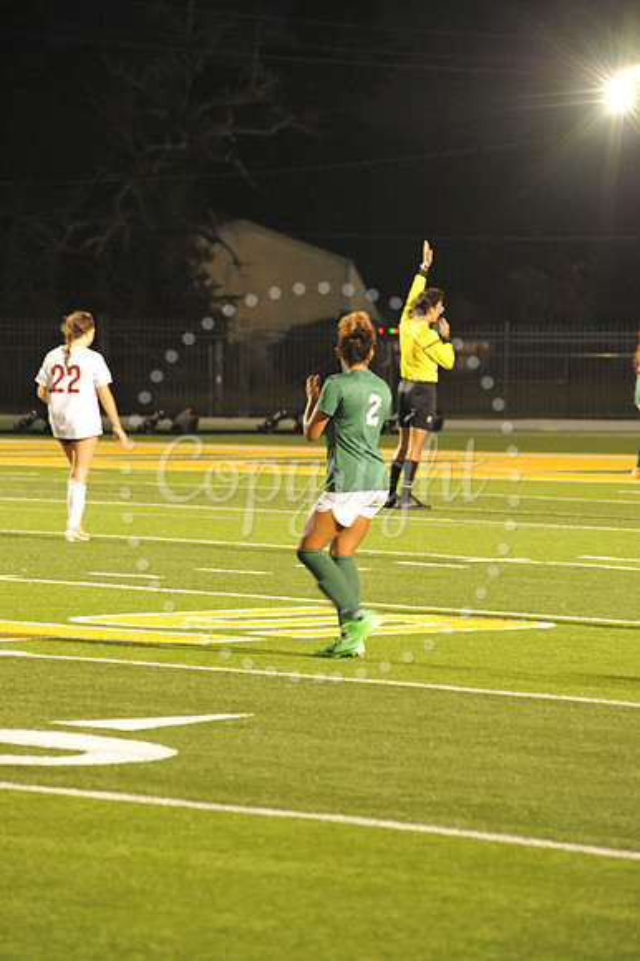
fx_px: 5339
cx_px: 320
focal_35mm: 200
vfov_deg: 10.3
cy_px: 480
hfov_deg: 6.9
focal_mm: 200
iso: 4000
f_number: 6.3
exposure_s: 1/60
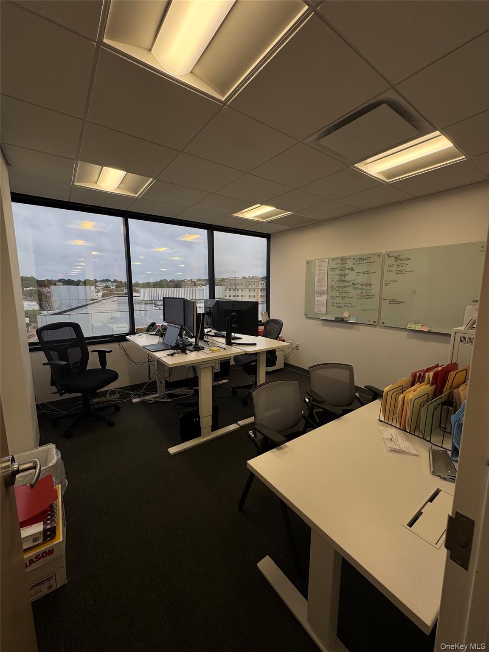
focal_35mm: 14
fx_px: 264
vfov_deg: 102.1
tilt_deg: -10.1
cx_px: 244
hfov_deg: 85.7
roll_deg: +1.0
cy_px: 326
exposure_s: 1/182
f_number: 2.2
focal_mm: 2.22
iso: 40
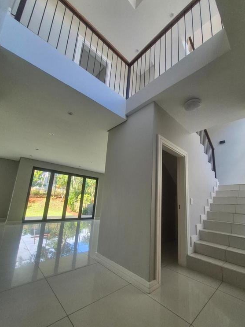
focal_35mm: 14
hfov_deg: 85.6
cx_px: 130
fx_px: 132
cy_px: 168
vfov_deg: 102.0
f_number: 2.2
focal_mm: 1.74
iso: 250
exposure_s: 1/359
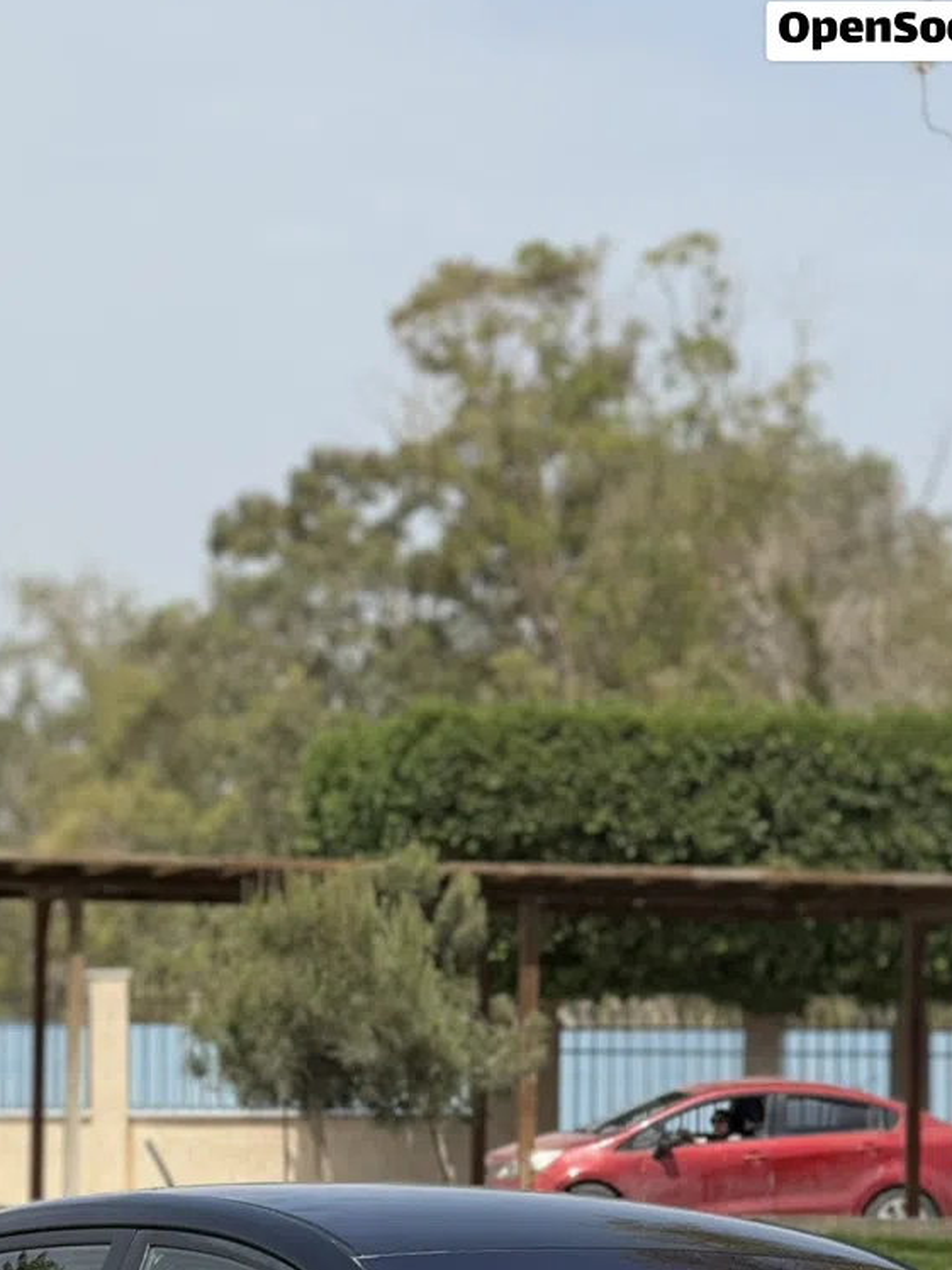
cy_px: 1057
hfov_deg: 6.8
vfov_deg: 9.0
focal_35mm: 219
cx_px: 185
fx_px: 8031
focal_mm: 15.66
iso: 50
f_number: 2.8
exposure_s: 1/1546
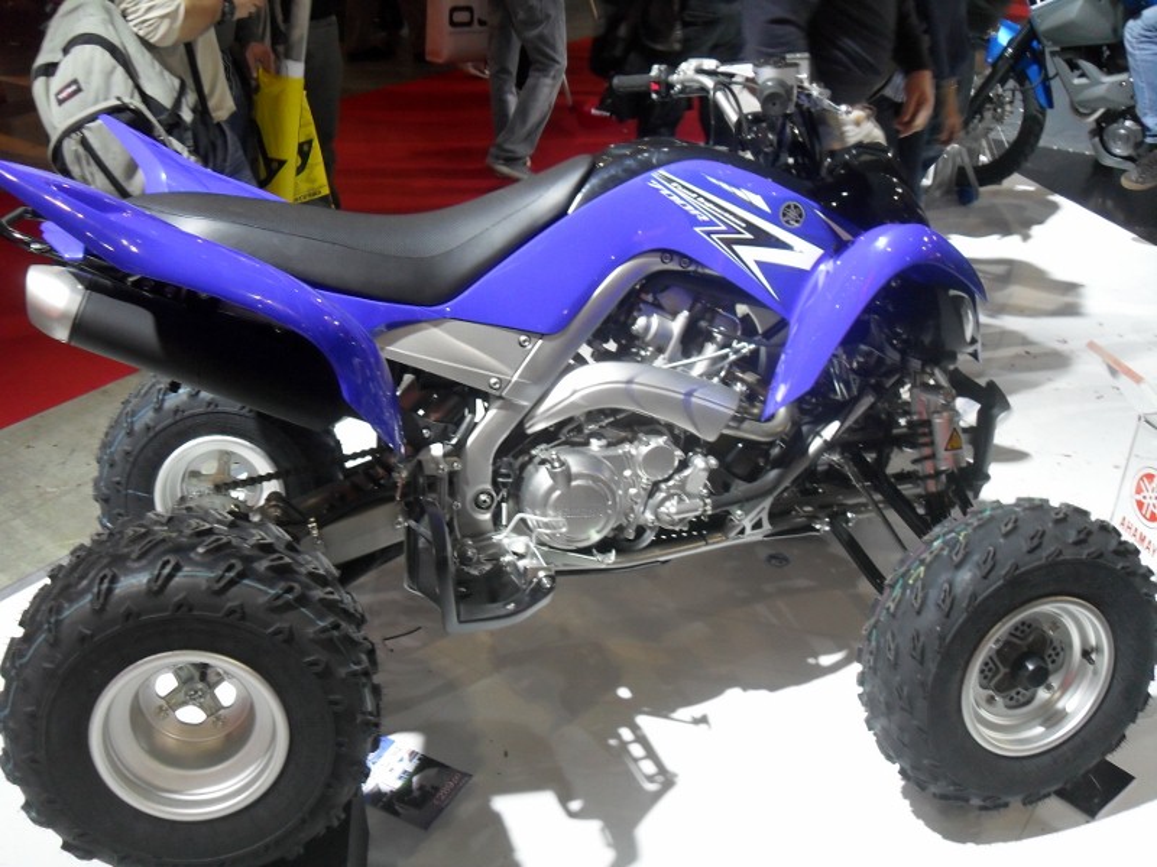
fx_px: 1170
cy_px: 434
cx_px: 578
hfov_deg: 52.6
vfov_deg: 40.7
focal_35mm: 35
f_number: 2.8
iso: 160
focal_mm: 6.2
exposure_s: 1/30
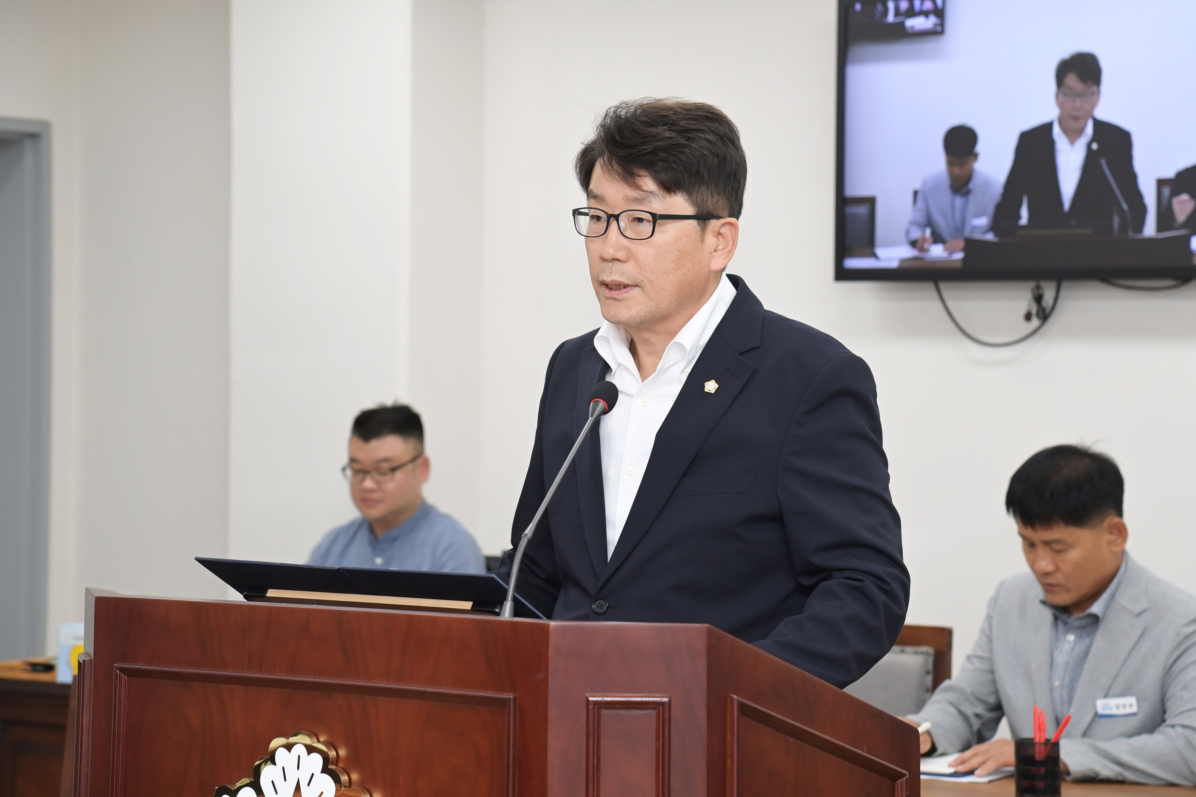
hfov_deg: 20.8
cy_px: 398
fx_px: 3256
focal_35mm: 98
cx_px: 598
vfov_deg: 14.0
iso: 2500
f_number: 6.3
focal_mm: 98
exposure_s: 1/250
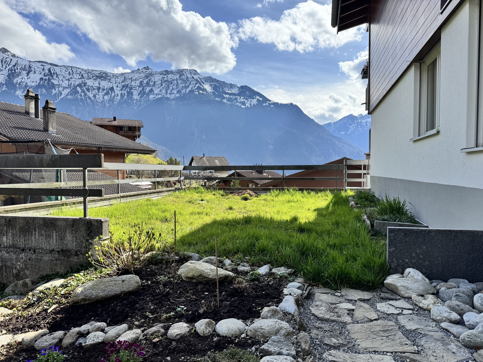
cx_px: 242
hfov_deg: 71.6
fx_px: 335
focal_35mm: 24
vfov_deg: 56.8
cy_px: 181
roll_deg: -0.3
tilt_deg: -3.4
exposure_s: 1/3802
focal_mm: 6.76
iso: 80
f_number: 1.78
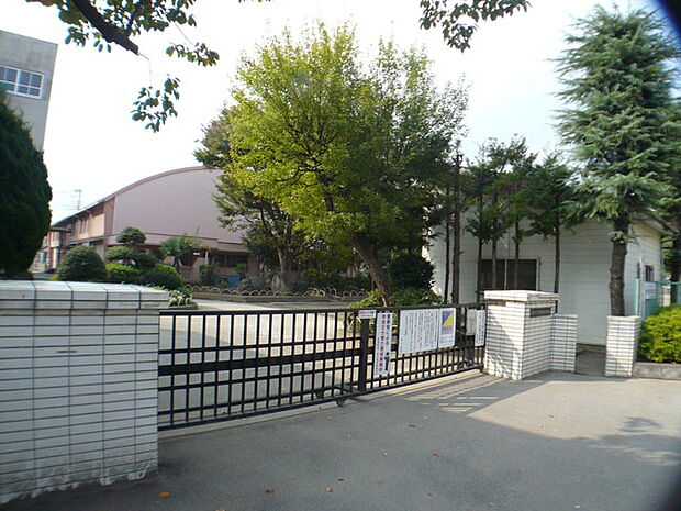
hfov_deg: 52.6
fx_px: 689
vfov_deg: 40.7
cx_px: 340
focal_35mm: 35
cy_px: 256
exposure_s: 1/640
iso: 100
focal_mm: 4.6
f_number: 2.8
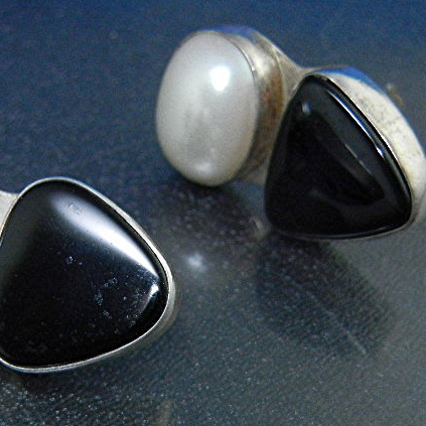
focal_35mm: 91
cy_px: 239
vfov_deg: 19.1
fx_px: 1267
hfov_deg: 19.0
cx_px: 143
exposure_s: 1/30
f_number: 8.2
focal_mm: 12.2
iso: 800
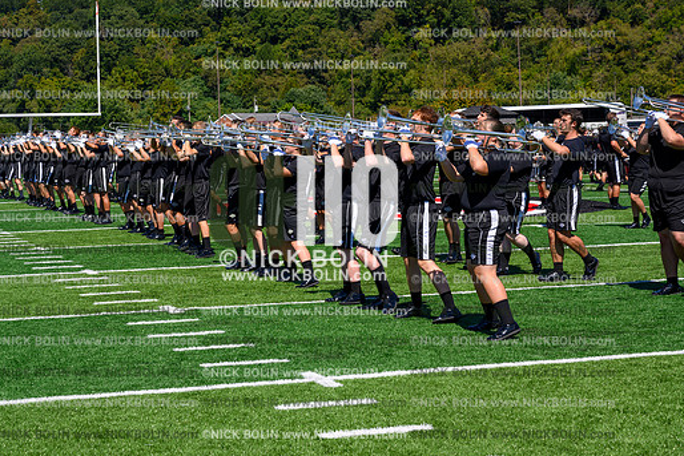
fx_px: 1501
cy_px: 219
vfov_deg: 17.3
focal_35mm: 79
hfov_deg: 25.7
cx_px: 303
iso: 160
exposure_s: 1/640
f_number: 8
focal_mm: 70
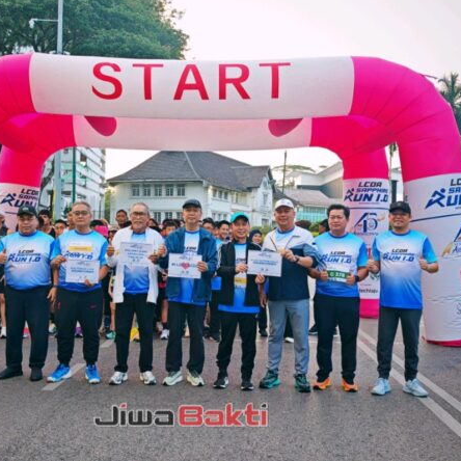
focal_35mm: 37
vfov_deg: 44.9
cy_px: 228
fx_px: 557
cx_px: 198
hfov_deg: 44.8
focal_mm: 6.83
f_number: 2
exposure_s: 1/100
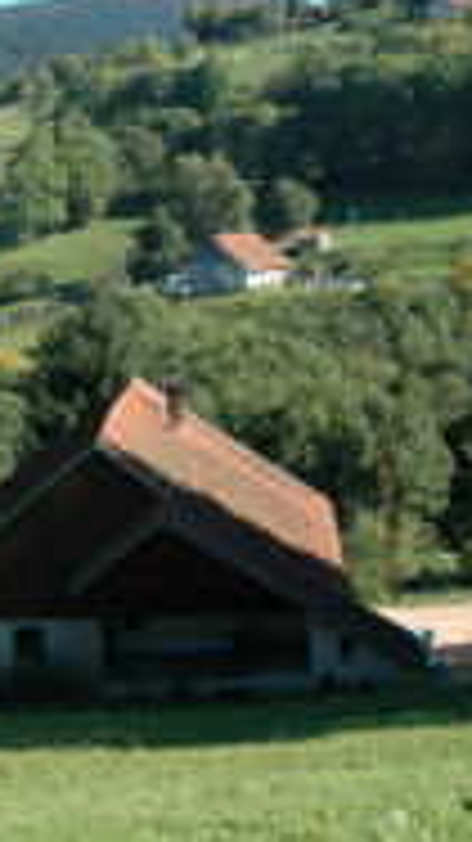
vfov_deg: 25.2
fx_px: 1874
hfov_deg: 14.2
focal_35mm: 84
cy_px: 293
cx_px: 54
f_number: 11
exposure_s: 1/100
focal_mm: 25
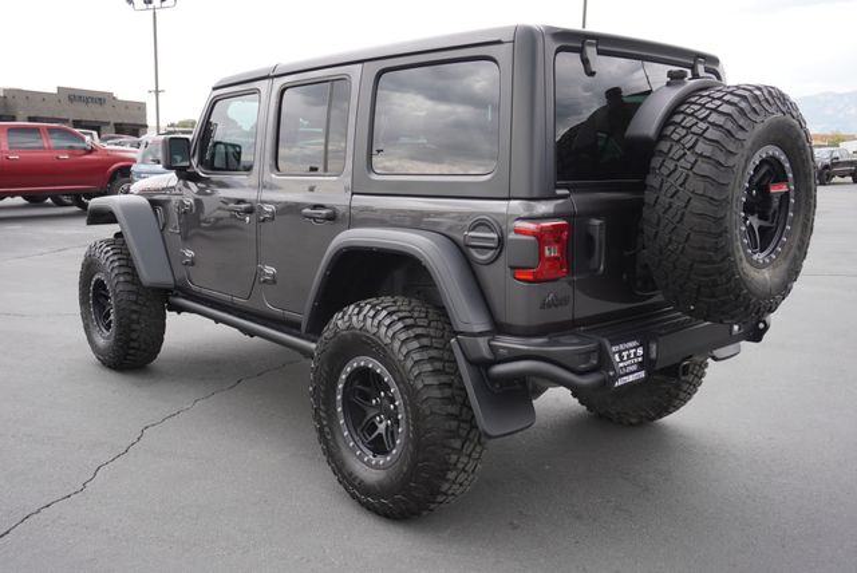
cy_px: 286
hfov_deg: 59.4
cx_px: 428
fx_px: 751
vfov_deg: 41.8
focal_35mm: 32
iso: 100
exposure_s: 1/100
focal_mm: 21
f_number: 5.6
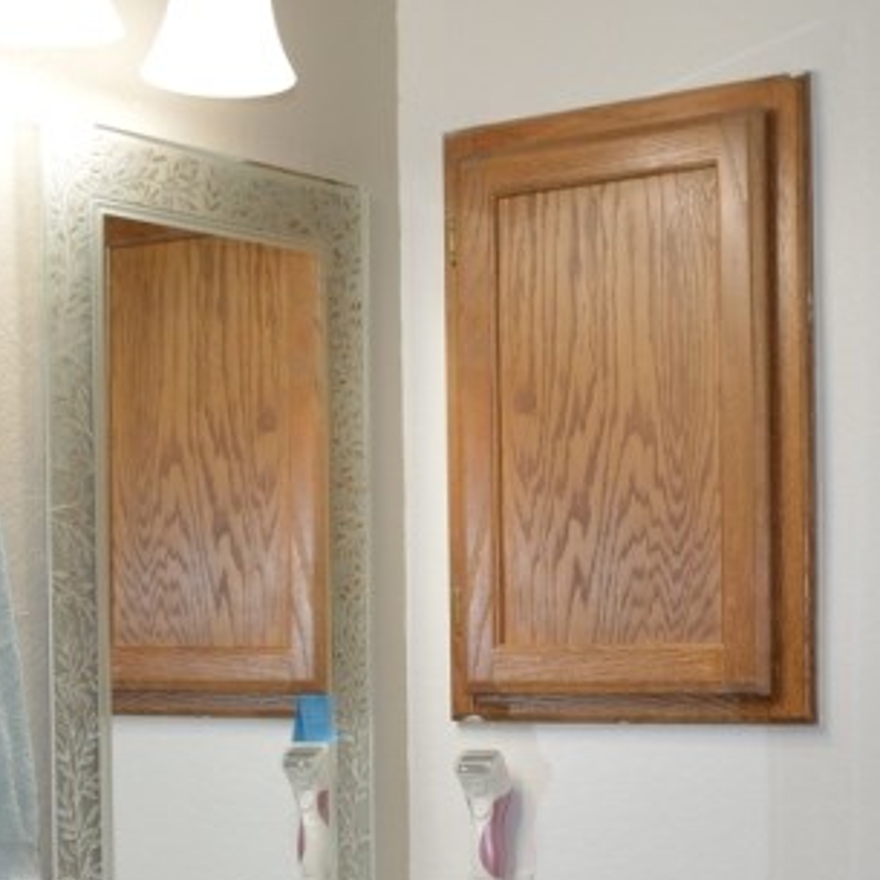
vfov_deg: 22.1
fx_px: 2215
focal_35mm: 77
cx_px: 352
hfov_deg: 22.4
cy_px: 726
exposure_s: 1/125
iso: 250
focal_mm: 18
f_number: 4
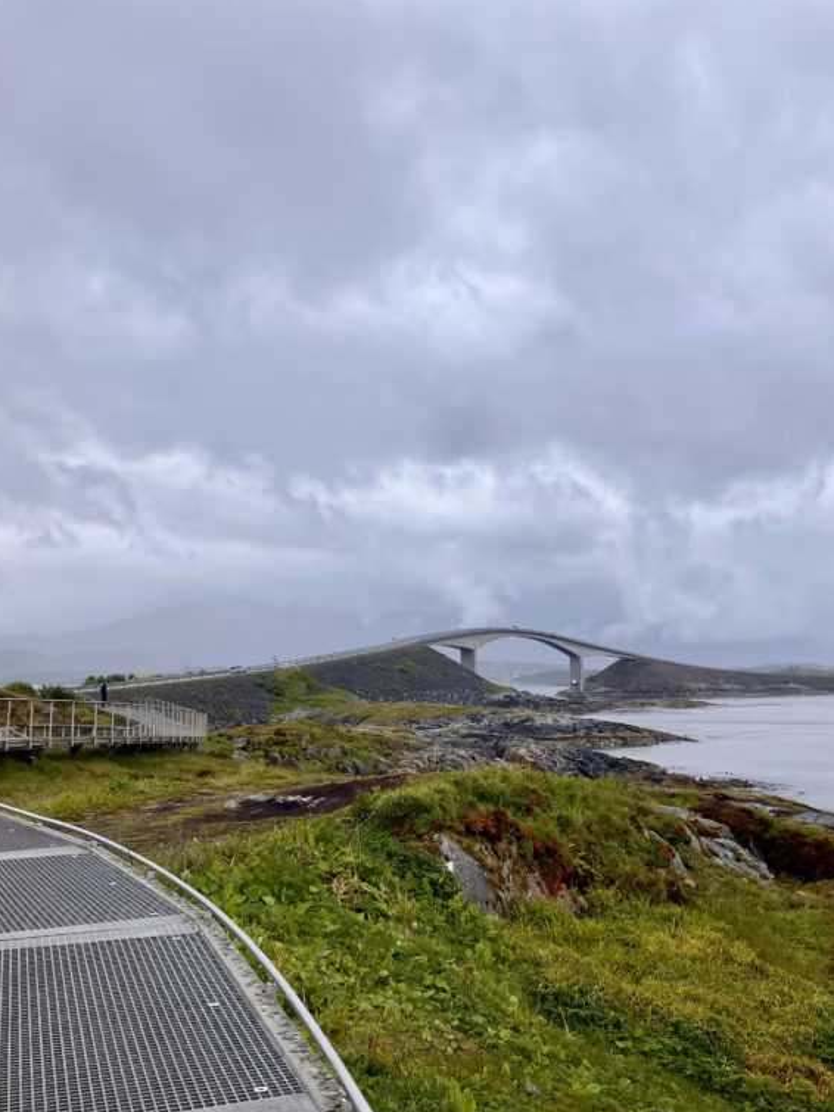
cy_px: 560
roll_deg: +0.3
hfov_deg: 37.4
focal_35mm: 38
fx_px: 1221
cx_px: 533
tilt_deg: +5.6
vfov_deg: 49.0
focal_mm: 3.99
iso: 32
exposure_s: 1/1473
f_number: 1.8
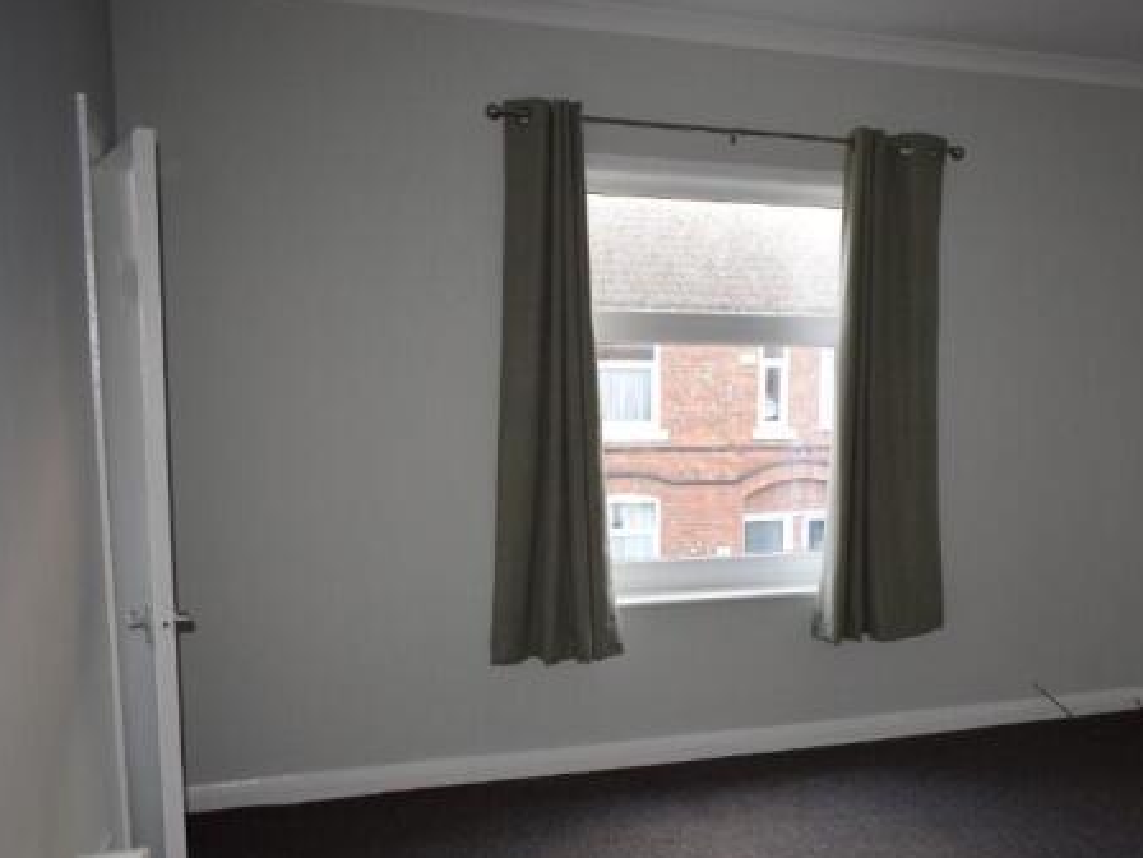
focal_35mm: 38
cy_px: 548
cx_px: 772
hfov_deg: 48.1
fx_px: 1255
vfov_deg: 37.4
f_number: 4
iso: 800
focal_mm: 18
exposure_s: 1/60
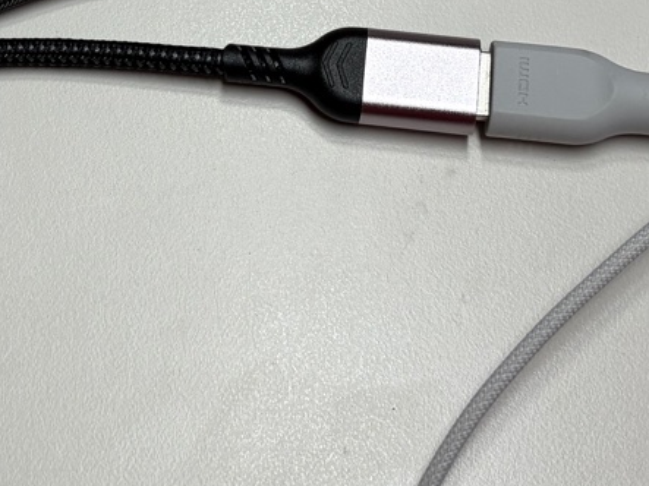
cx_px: 111
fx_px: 1762
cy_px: 40
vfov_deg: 15.5
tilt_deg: -63.1
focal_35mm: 94
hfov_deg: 20.6
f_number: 1.6
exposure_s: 1/100
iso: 40
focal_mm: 5.96
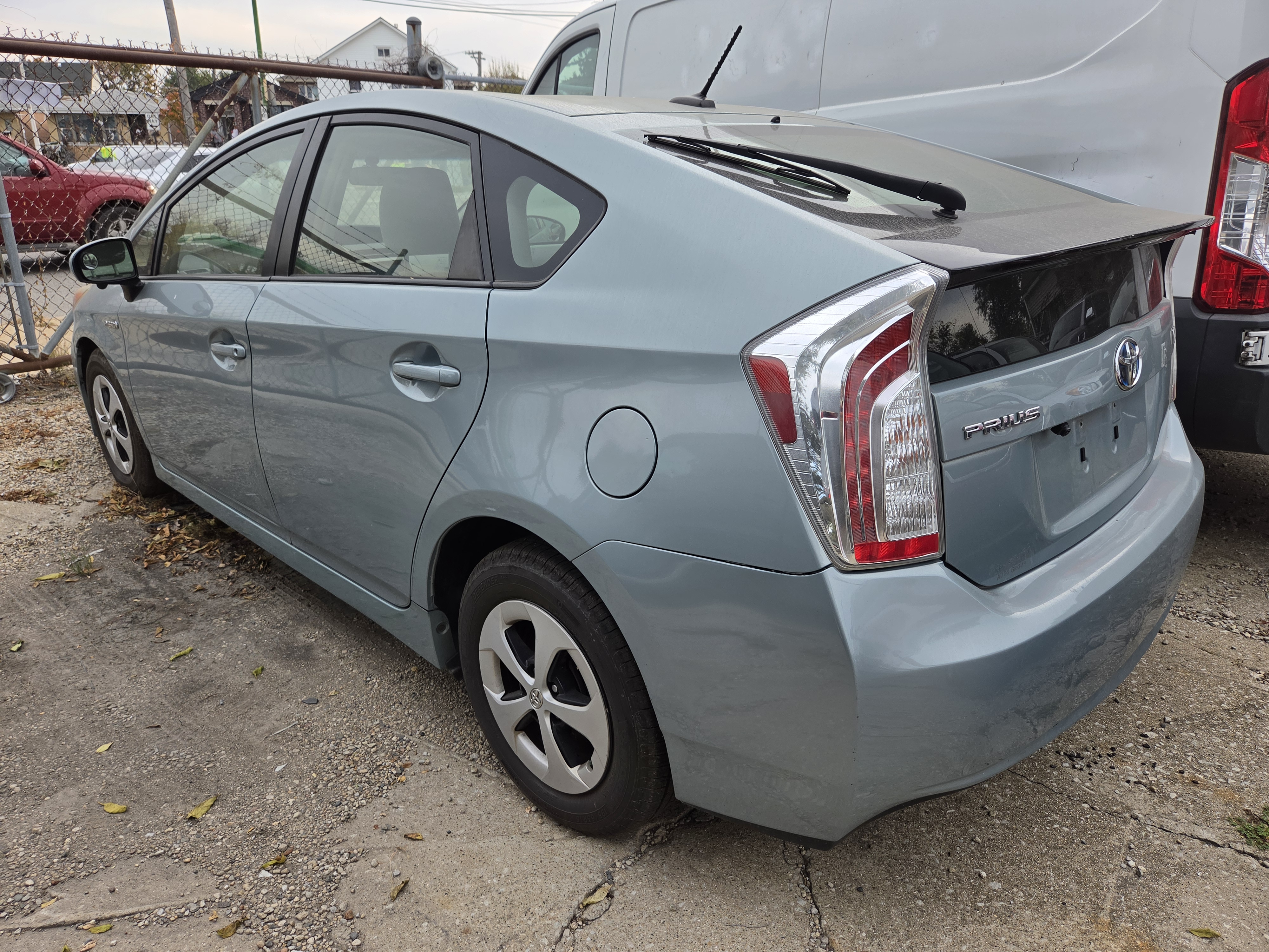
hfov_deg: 73.9
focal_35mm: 23
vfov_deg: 58.9
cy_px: 476
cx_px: 634
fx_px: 843
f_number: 1.8
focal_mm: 5.4
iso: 80
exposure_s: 1/1142
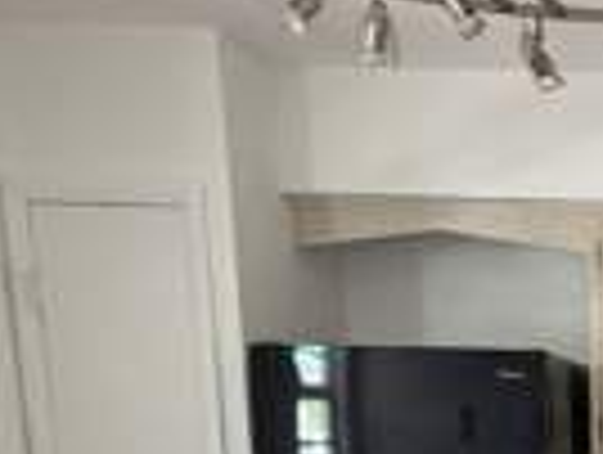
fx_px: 873
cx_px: 783
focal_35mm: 50
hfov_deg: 30.2
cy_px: 562
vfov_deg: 25.8
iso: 400
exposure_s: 1/60
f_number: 2.2
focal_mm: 2.22
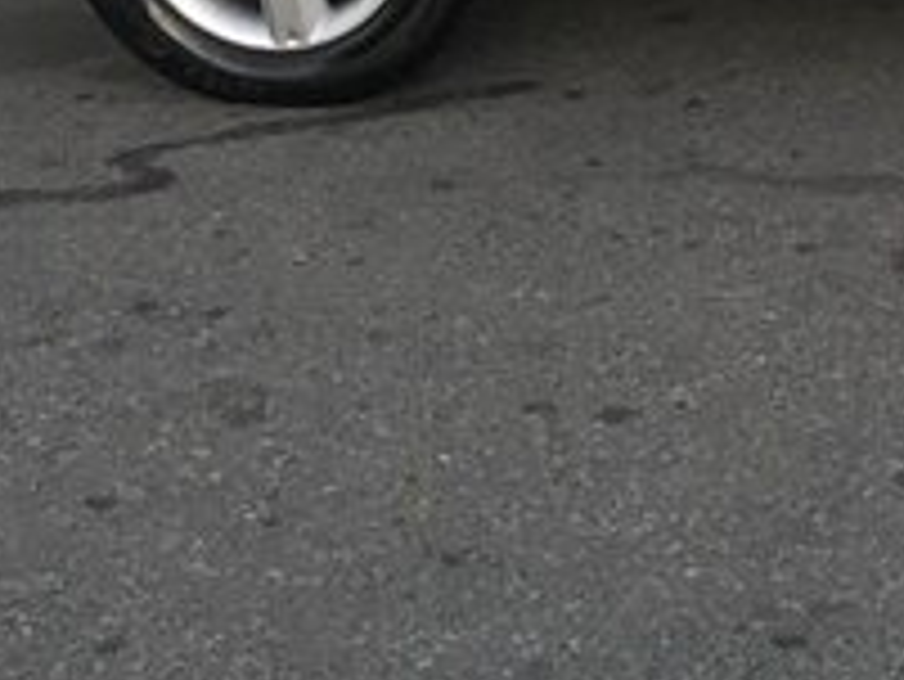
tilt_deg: -12.4
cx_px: 1237
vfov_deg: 14.7
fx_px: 2482
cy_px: -268
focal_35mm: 95
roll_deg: -2.7
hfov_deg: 18.8
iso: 32
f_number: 2.2
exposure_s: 1/33
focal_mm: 4.15
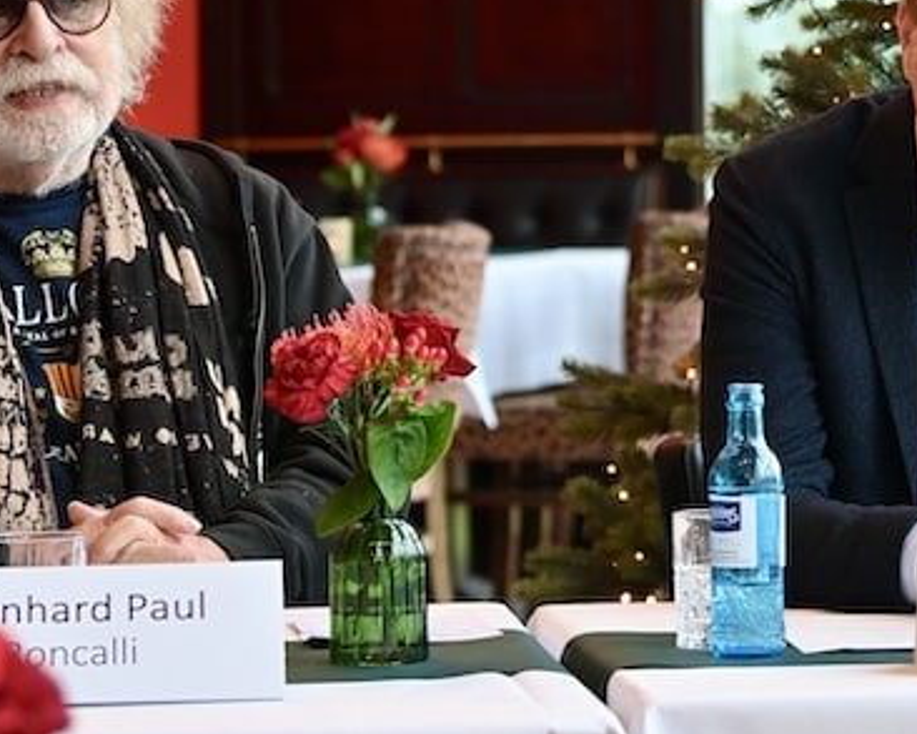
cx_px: 1025
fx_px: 4995
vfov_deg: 8.4
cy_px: 79
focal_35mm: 184
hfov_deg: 10.4
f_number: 4
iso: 450
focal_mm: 70
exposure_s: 1/100
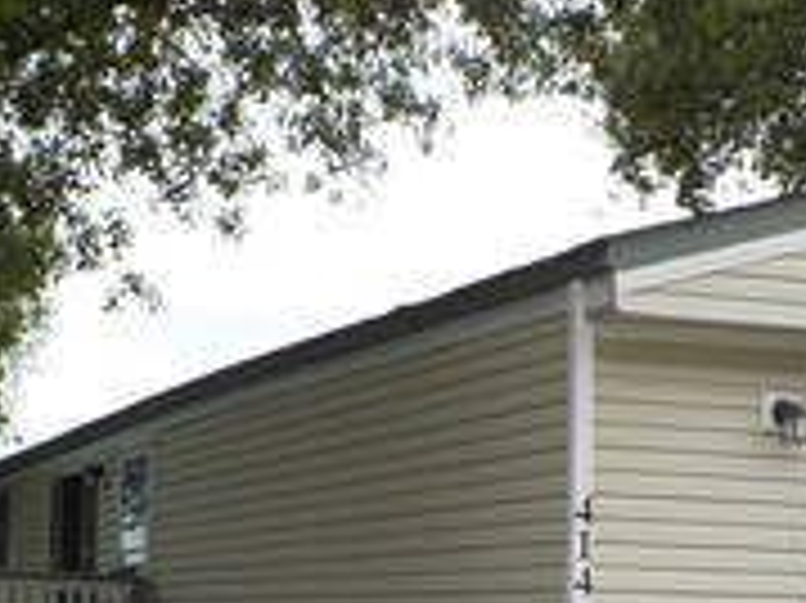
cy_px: 558
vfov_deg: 16.9
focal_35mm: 86
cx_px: 459
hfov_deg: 22.8
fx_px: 2001
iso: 125
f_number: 3.3
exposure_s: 1/500
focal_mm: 4.1
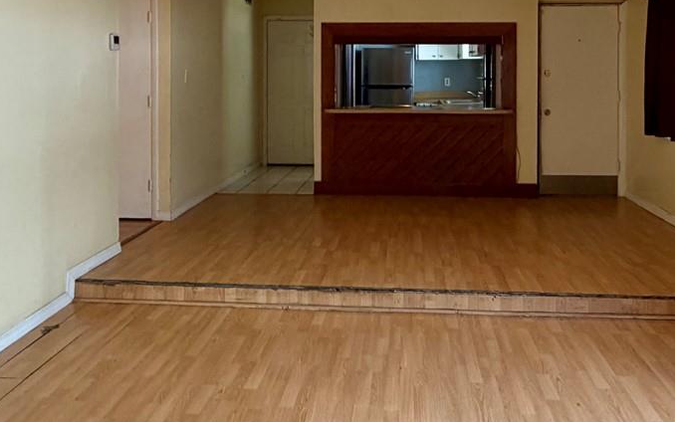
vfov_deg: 35.0
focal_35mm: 35
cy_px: 75
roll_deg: +0.1
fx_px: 644
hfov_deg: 55.2
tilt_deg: -0.9
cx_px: 376
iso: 320
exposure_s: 1/104
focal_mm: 2.22
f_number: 2.2
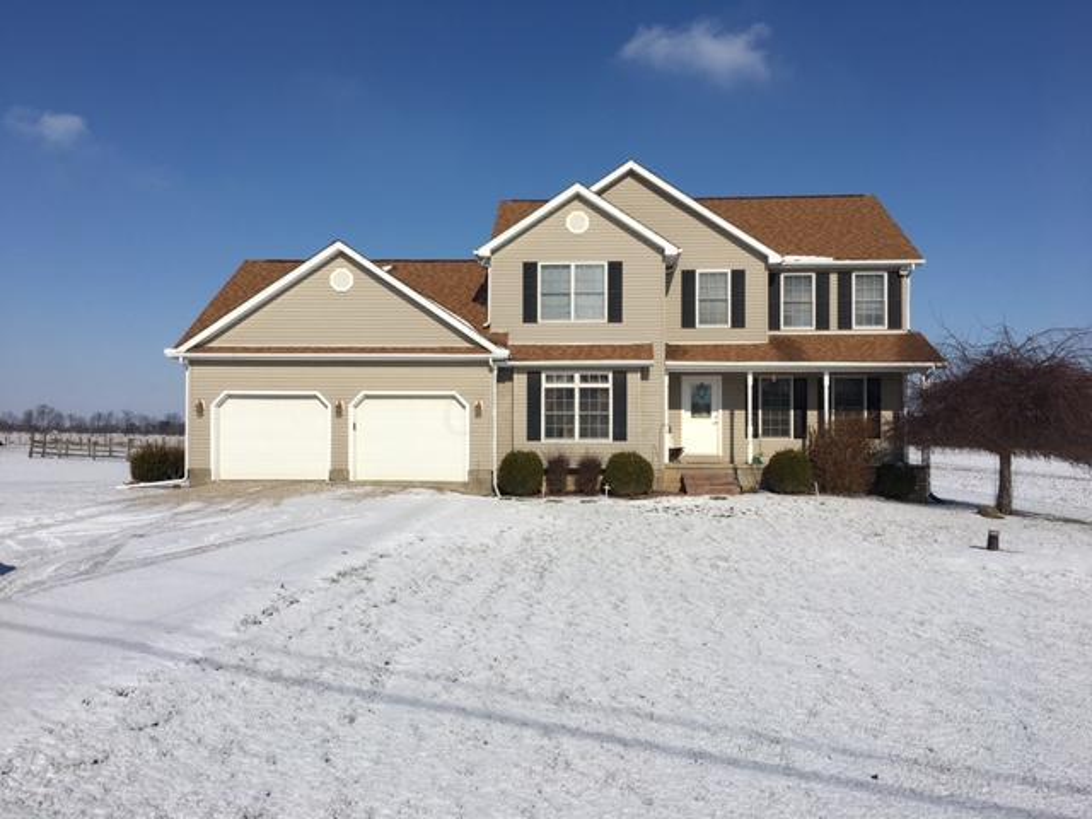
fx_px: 915
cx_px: 546
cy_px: 410
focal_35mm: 29
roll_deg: -1.2
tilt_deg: +1.3
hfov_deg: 61.7
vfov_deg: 48.2
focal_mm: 4.15
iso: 25
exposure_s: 1/4525
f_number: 2.2
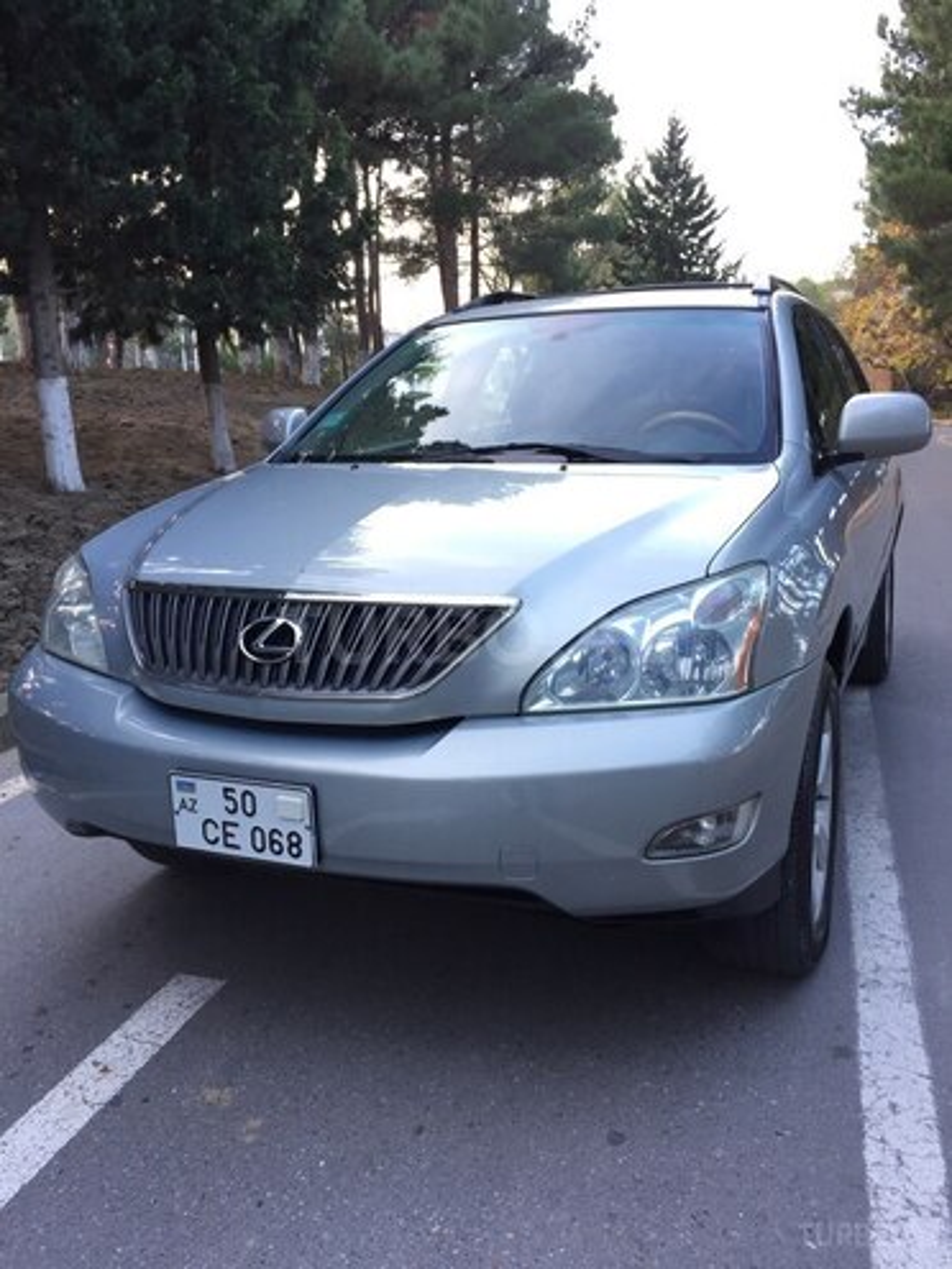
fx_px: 1063
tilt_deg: -10.3
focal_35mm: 29
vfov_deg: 61.7
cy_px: 634
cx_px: 476
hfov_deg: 48.2
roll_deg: +1.7
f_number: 2.2
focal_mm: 4.15
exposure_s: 1/33
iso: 40
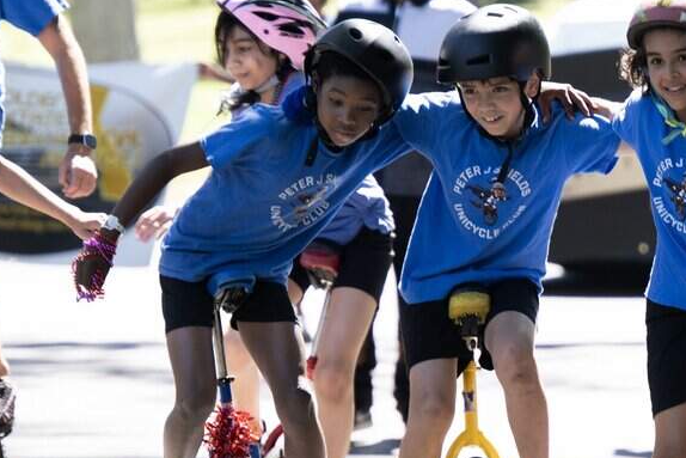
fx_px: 6976
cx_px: 431
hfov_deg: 5.6
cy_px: 264
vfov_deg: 3.8
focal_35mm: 366
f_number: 4
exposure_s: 1/500
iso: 400
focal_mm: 175
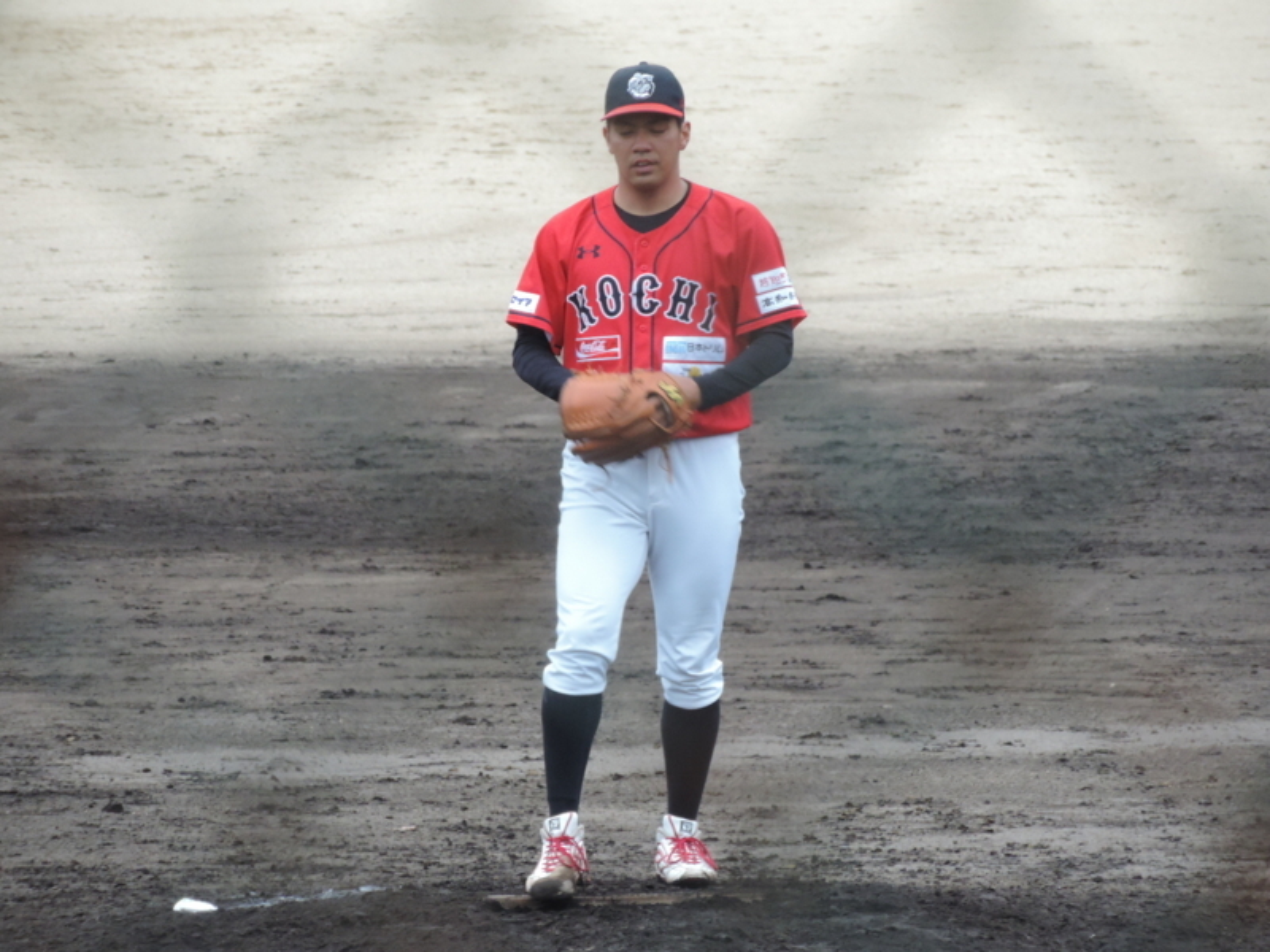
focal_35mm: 500
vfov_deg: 3.0
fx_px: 18344
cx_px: 635
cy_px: 476
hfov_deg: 4.0
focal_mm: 89.1
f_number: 4.9
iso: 400
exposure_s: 1/100
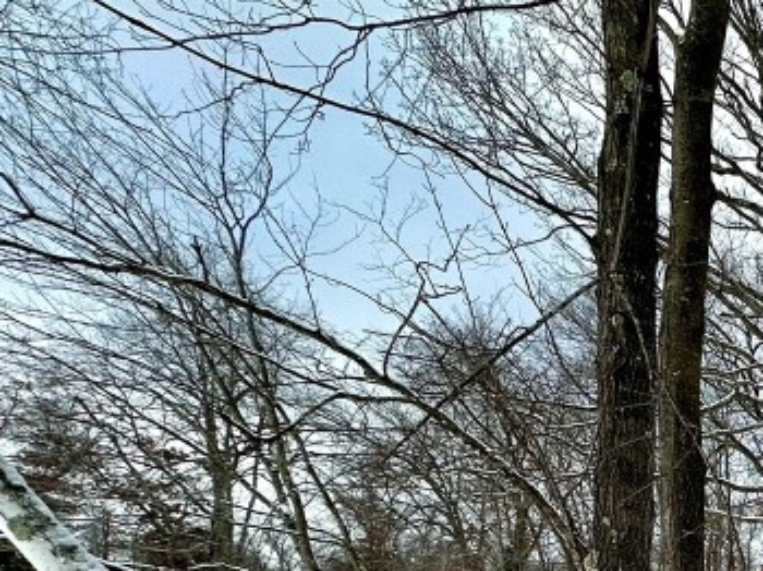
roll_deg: -3.4
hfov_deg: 32.0
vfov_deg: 29.5
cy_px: 708
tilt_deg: +1.3
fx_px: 903
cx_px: 1040
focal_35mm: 41
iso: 40
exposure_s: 1/1916
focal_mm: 2.22
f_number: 2.2
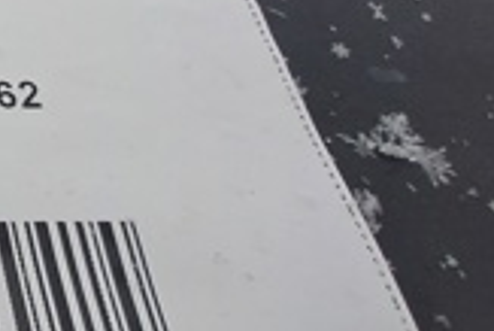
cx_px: -303
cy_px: 21
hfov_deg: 25.0
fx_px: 728
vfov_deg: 24.7
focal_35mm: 53
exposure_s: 1/104
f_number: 2.2
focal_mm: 1.13
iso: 50
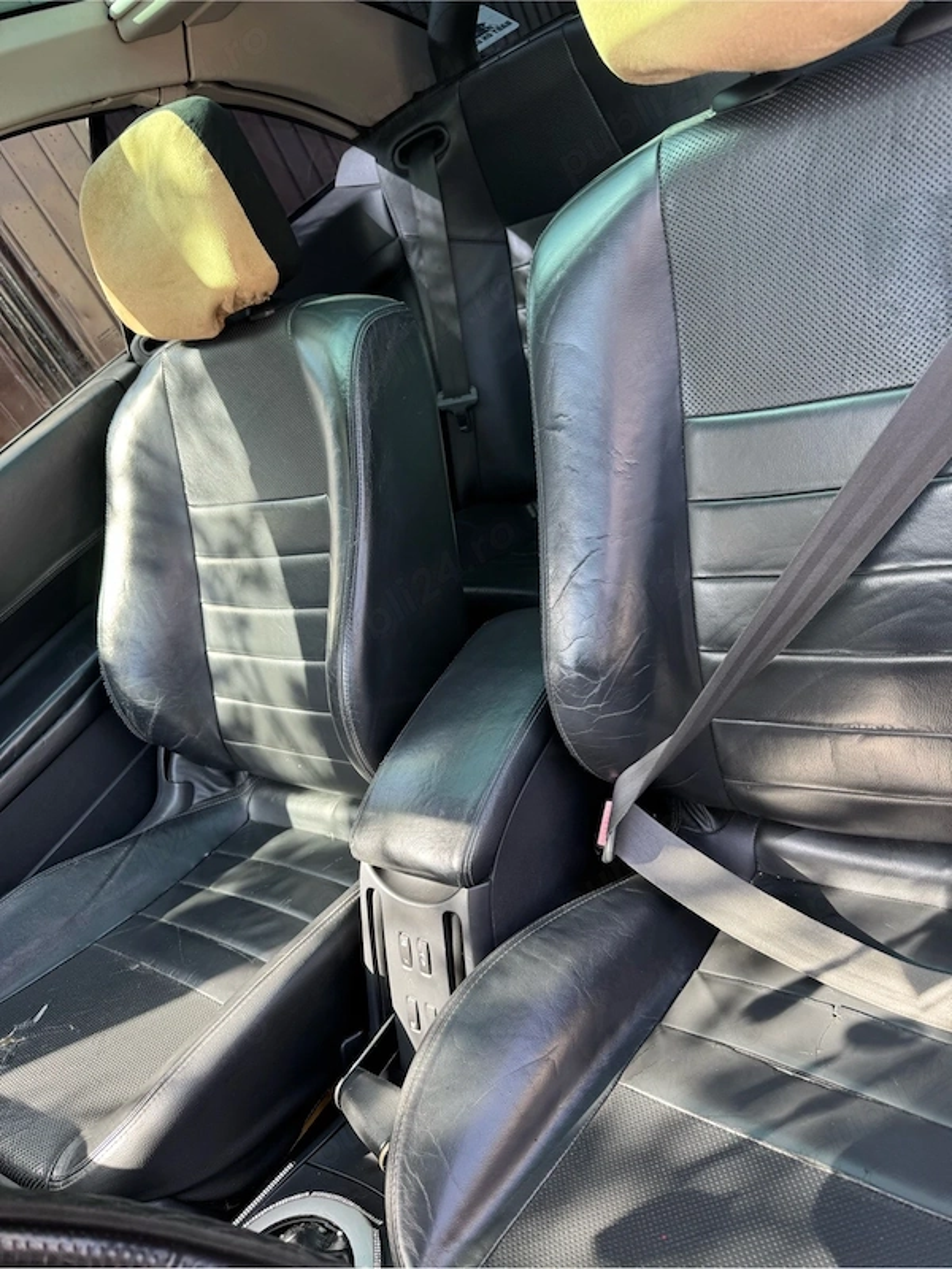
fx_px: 880
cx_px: 476
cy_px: 634
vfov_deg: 71.6
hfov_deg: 56.8
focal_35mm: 24
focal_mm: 6.76
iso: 80
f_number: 1.78
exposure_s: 1/121
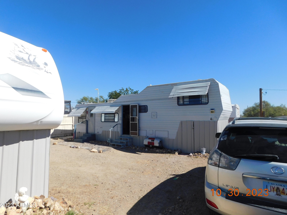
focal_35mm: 23
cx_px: 144
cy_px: 108
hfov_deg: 73.9
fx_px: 191
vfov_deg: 58.9
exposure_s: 1/500
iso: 125
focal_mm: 4
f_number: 6
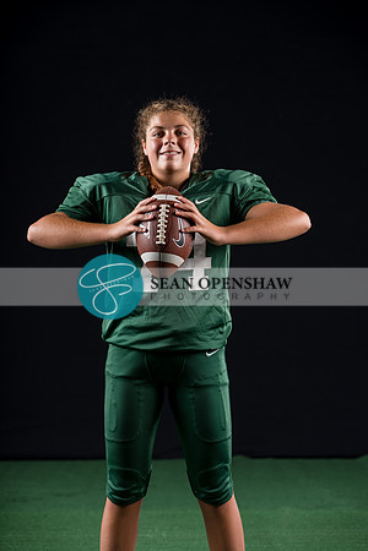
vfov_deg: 22.9
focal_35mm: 89
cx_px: 184
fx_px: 1365
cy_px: 276
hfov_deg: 15.4
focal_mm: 89
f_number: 4
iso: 200
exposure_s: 1/160
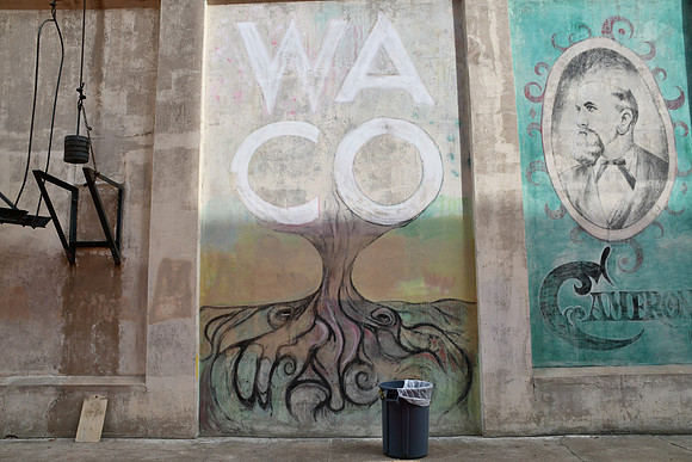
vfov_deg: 48.0
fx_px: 519
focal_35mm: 27
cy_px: 231
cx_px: 346
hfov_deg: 67.4
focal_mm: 18
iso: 125
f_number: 8
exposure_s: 1/250
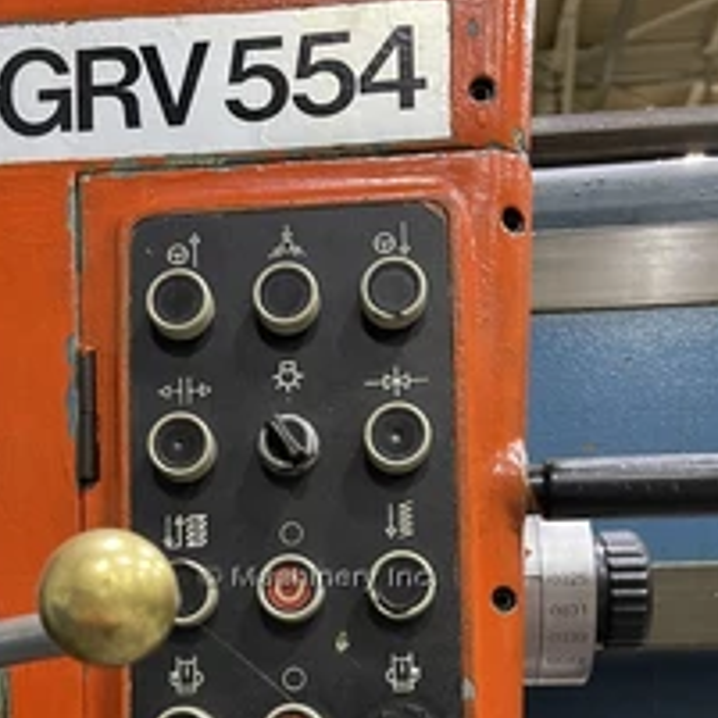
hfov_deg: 38.3
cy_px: 614
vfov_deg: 36.5
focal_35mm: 44
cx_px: 311
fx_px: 1033
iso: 250
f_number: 1.6
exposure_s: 1/60
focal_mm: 5.1
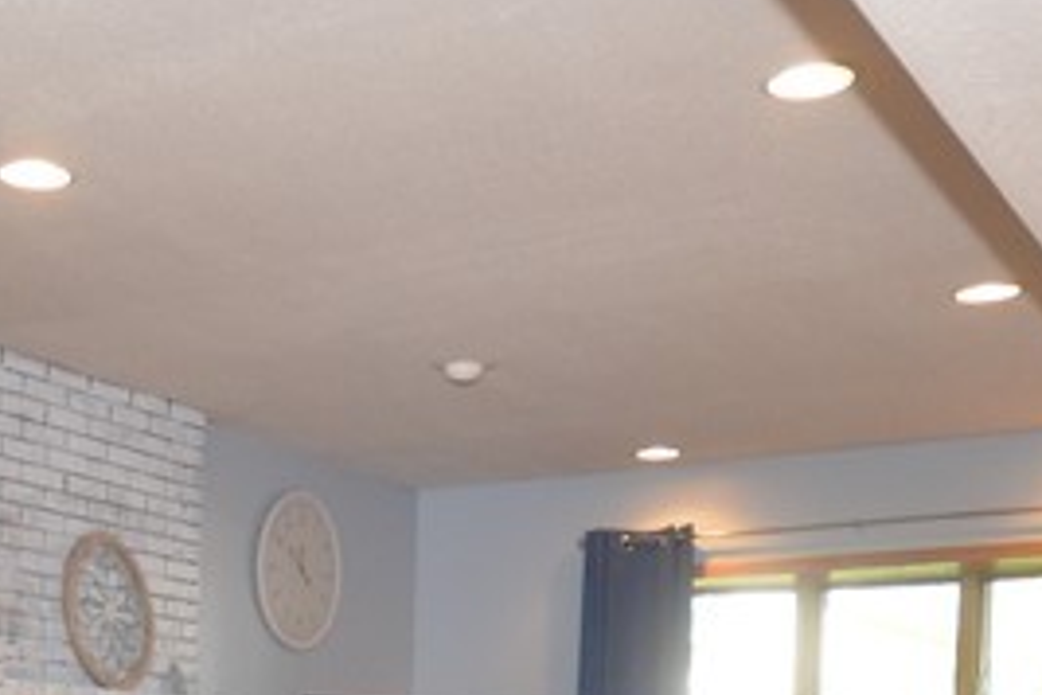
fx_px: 1765
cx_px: 220
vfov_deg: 20.5
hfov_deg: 32.1
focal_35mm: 61
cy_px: 877
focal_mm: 10
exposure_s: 1/60
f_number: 4
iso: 800
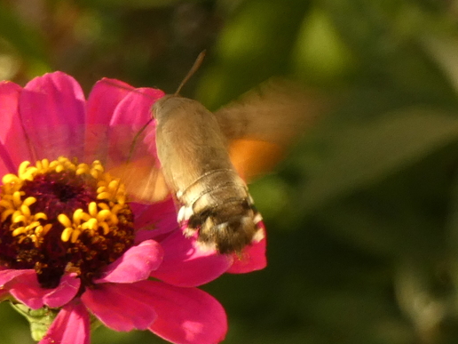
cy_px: 242
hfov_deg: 4.3
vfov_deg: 3.2
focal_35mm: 466
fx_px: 6166
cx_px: 96
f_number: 5.5
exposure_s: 1/80
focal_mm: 50.6
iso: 250
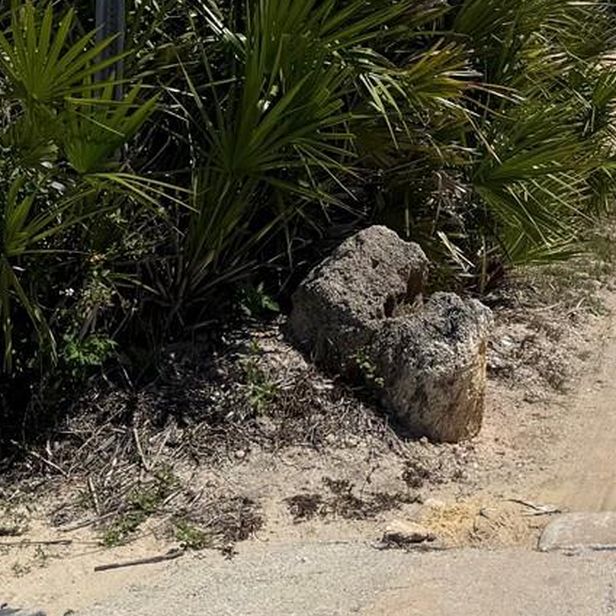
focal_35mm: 80
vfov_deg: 20.8
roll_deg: -0.3
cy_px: -29
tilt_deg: -1.2
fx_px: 1611
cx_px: 735
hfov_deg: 20.3
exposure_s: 1/9009
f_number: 1.78
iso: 80
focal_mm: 6.76
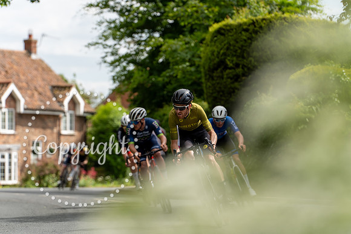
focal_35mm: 167
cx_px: 176
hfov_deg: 12.3
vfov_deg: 8.2
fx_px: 1629
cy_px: 117
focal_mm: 167
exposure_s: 1/640
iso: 100
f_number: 4
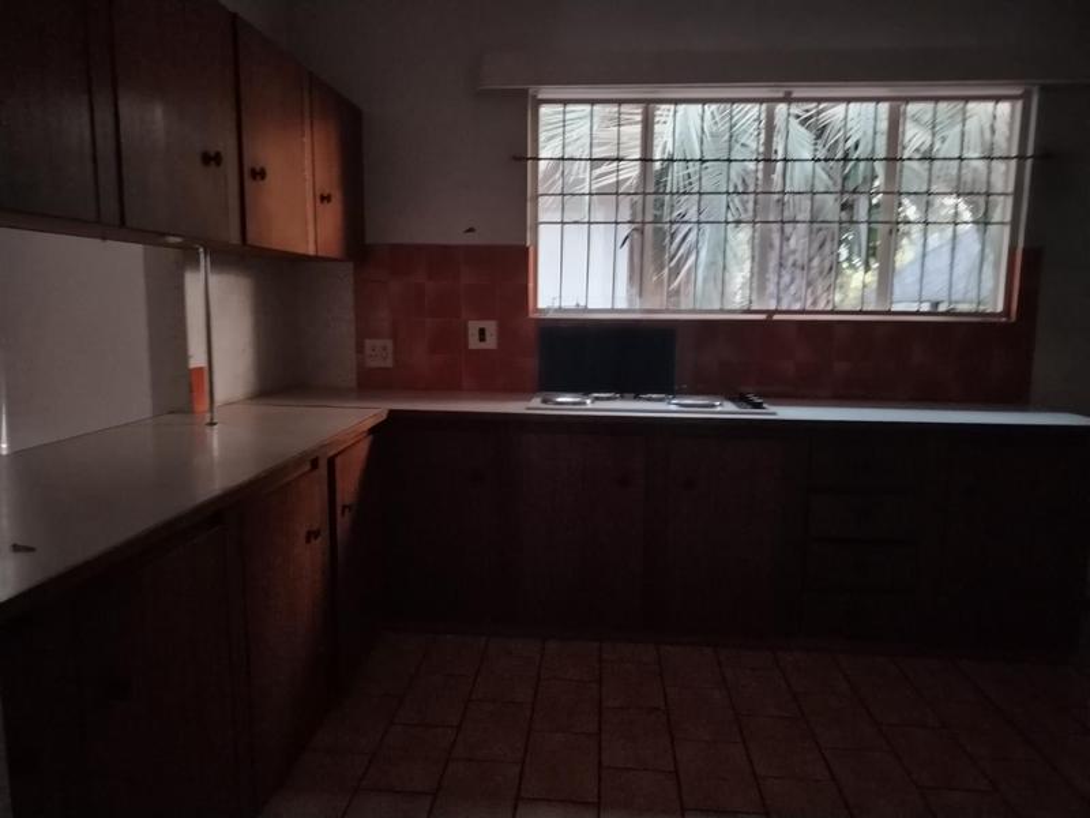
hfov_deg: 71.6
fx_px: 756
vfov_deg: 56.8
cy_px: 409
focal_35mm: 24
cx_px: 545
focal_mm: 5.25
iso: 2641
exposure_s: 1/20
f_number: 1.75
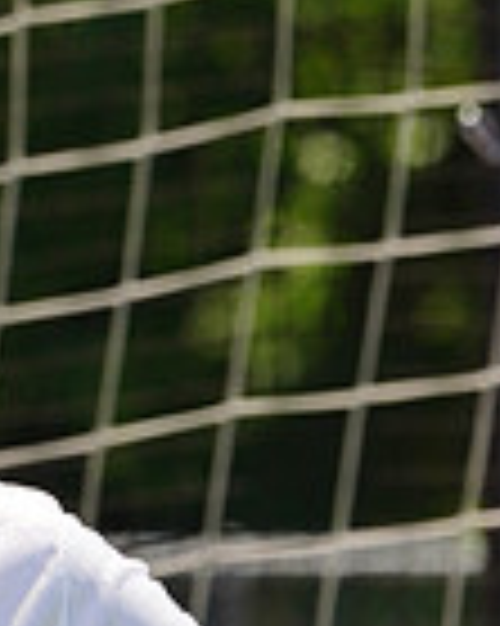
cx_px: -230
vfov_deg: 1.2
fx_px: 29036
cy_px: 923
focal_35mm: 1568
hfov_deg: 1.0
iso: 200
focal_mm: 400
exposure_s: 1/250
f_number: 13
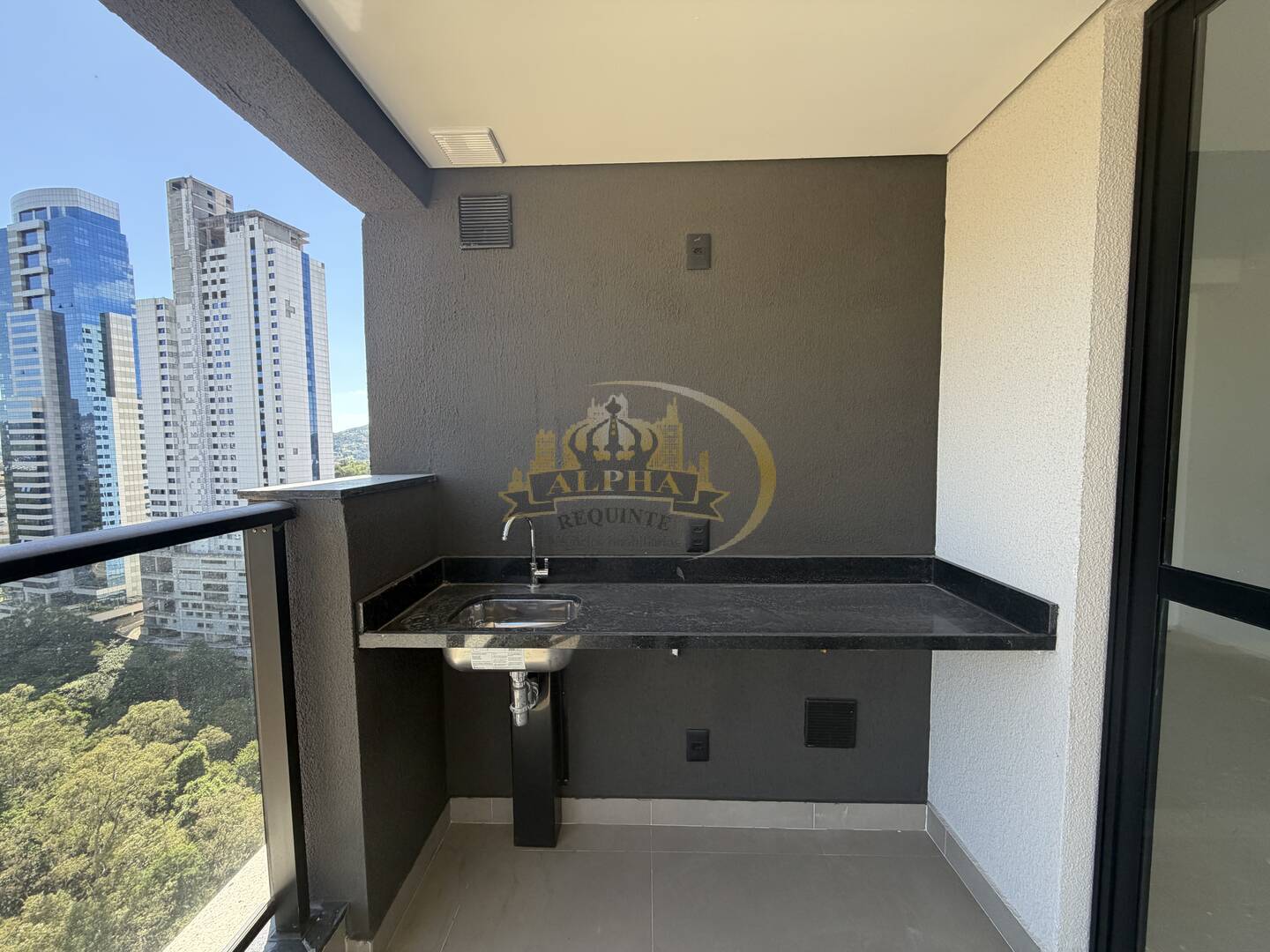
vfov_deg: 85.7
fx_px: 514
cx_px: 635
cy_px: 476
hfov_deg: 102.1
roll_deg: +0.5
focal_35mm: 14
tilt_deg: -3.6
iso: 50
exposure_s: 1/224
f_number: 2.2
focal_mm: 2.22
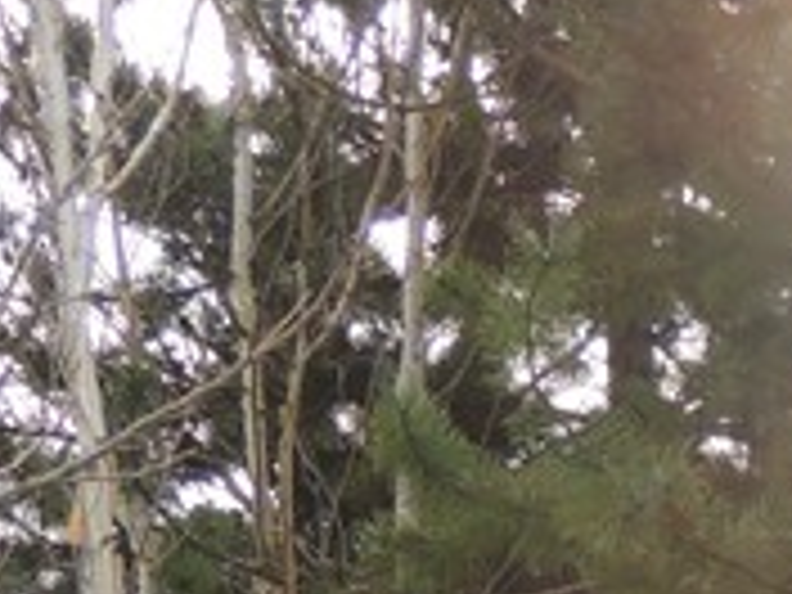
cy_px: 1562
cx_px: 1940
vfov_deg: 6.0
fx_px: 5331
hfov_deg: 7.8
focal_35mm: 233
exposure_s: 1/160
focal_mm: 7.1
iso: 100
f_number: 3.3
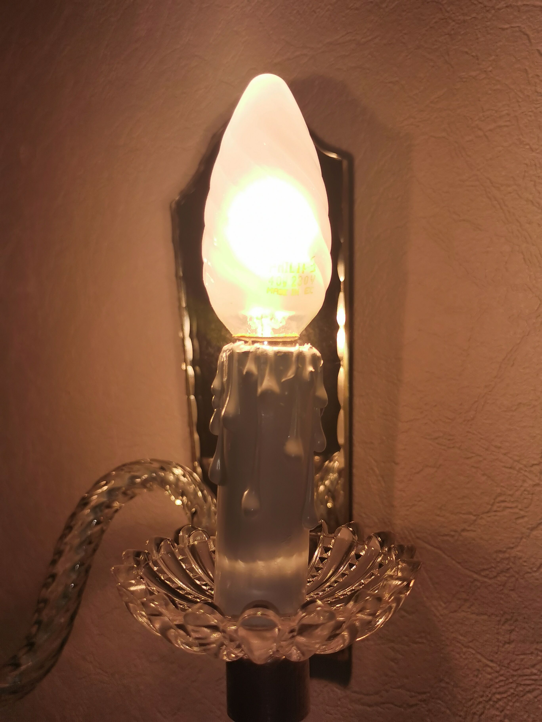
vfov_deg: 51.4
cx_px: 271
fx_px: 752
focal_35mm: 36
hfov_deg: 39.7
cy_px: 361
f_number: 1.8
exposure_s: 1/841
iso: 50
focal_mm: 5.58
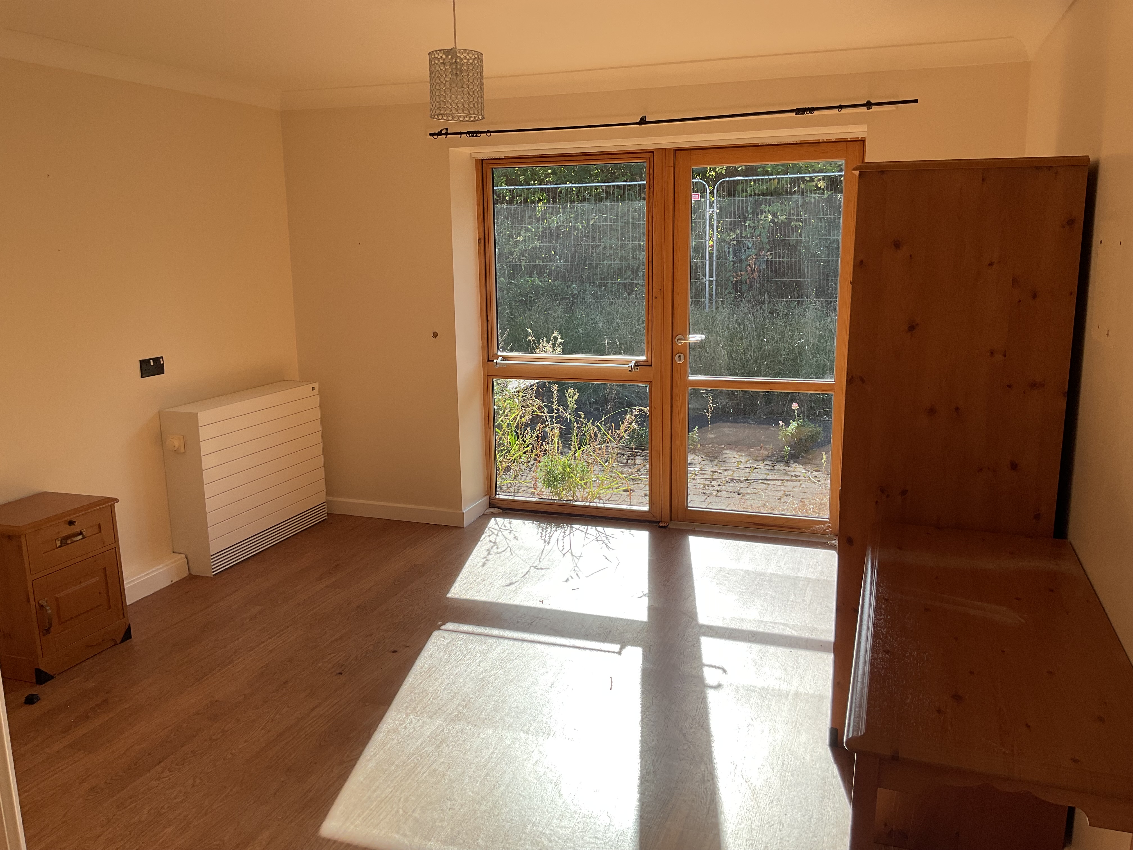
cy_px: 425
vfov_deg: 48.2
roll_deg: +0.7
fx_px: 949
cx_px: 566
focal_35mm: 29
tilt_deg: -10.9
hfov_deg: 61.7
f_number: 1.8
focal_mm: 3
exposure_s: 1/666
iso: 16
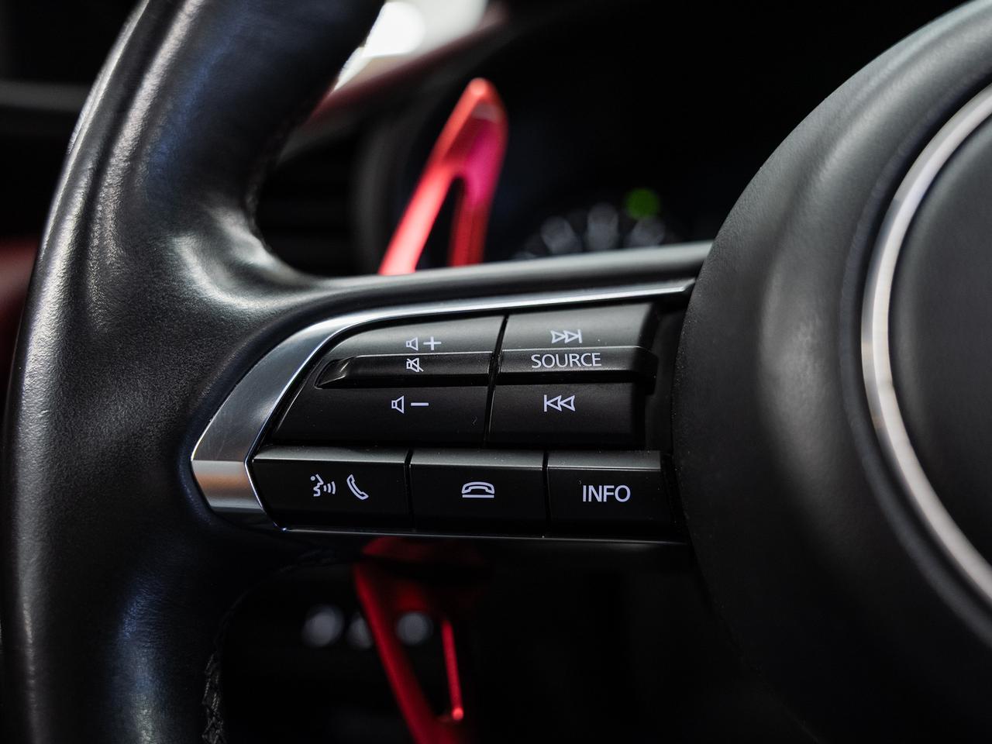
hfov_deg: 59.5
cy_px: 372
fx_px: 868
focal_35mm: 30
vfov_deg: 46.4
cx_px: 496
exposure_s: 1/40
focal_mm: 28
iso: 1000
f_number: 3.5
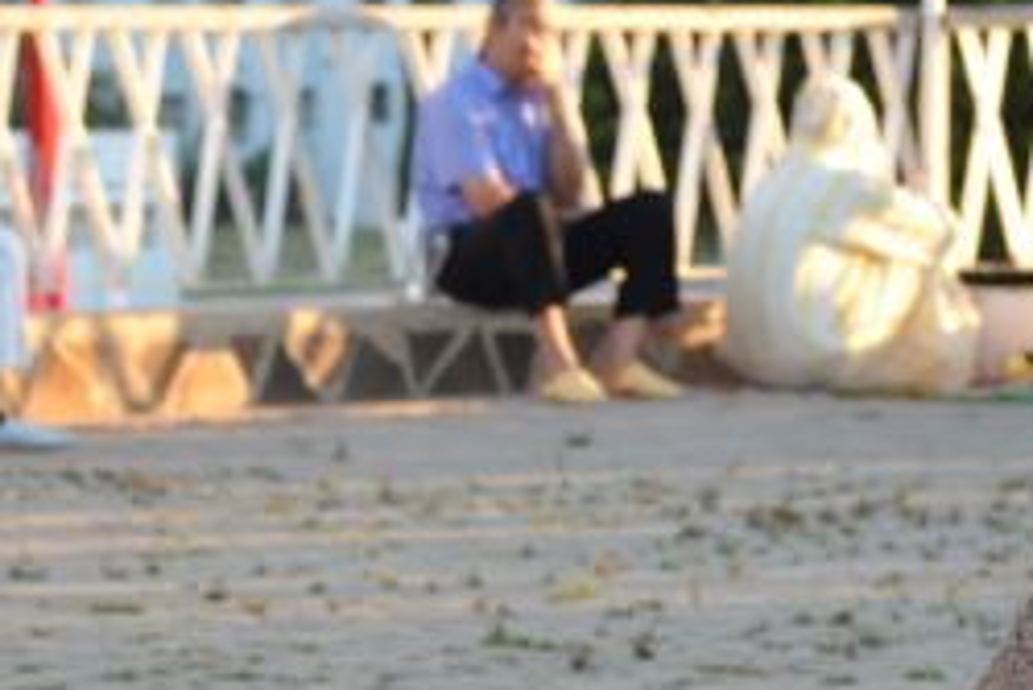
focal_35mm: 249
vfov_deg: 5.5
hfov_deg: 8.2
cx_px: 66
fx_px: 7157
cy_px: 620
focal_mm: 65
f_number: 5.6
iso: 160
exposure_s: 1/125
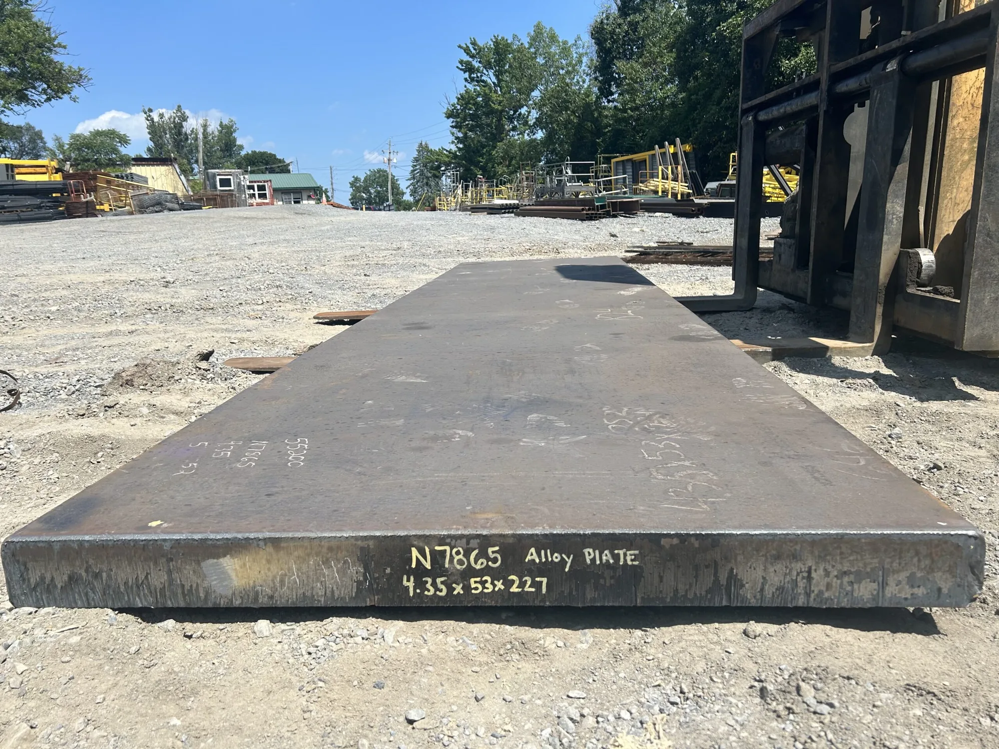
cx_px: 500
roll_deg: +4.4
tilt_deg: -9.9
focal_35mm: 26
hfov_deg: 67.3
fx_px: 750
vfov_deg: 53.1
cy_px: 374
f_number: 1.5
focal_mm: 5.7
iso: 50
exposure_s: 1/3257
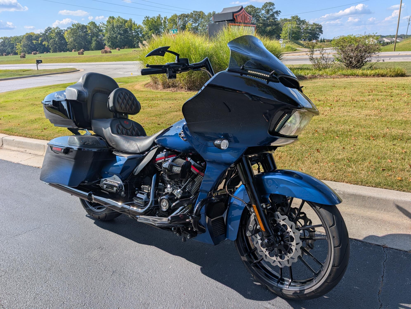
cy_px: 154
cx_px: 206
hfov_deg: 71.5
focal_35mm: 24
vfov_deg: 56.9
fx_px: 285
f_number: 1.68
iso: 19
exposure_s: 1/1018
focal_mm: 6.9
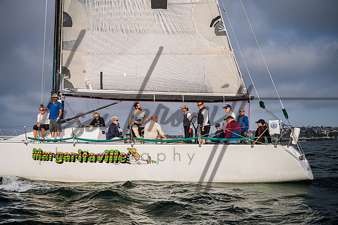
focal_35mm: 45
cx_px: 169
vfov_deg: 29.9
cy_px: 112
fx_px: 423
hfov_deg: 43.6
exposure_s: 1/8000
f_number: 4
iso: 320
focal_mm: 45
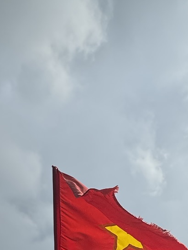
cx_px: 94
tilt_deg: +15.6
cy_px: 276
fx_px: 369
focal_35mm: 51
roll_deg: +2.9
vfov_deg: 32.8
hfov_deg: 28.6
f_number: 2.2
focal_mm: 2.22
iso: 50
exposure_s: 1/3390
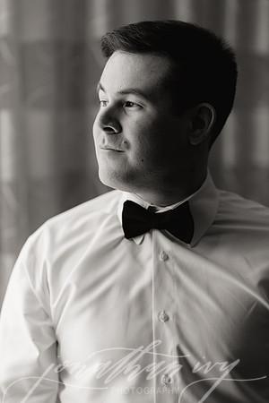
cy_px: 202
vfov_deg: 23.9
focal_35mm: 85
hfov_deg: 16.1
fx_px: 953
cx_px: 134
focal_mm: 85
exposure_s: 1/500
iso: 400
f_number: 2.2
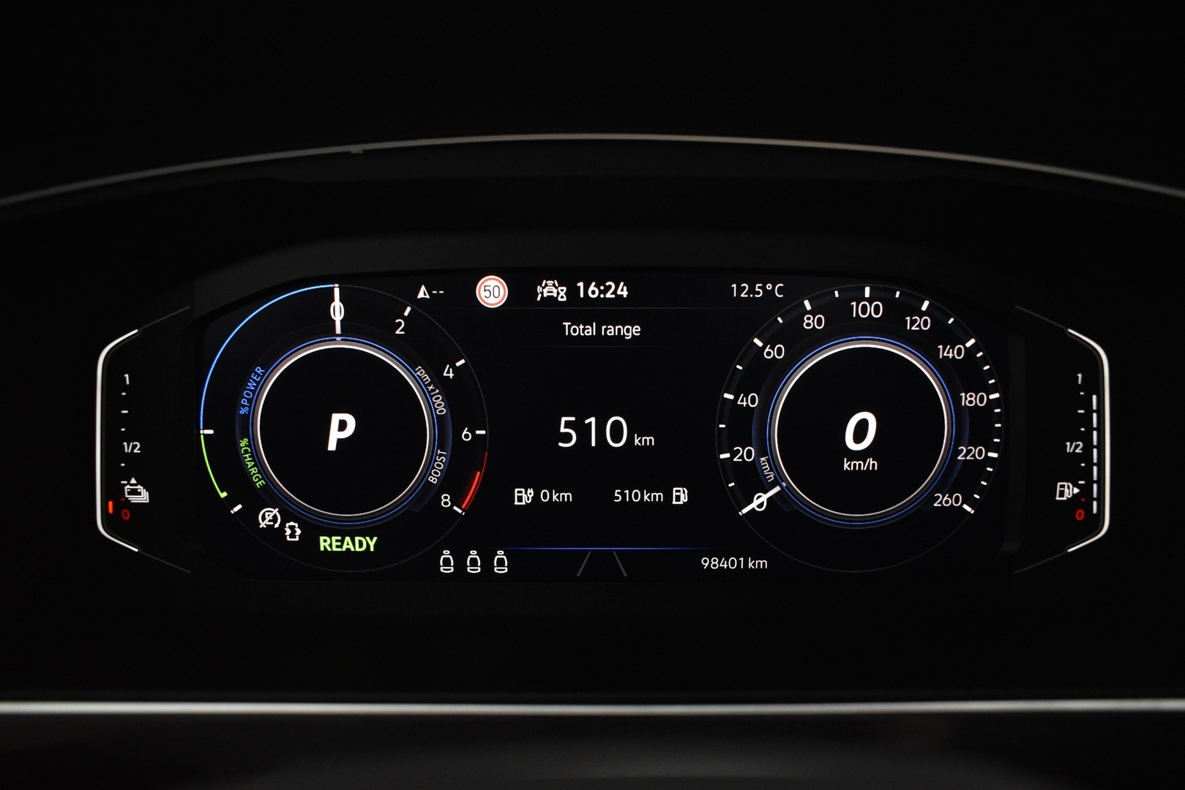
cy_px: 395
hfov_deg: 67.4
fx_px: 889
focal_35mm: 27
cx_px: 592
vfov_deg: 47.9
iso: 3200
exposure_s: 1/60
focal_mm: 18
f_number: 4
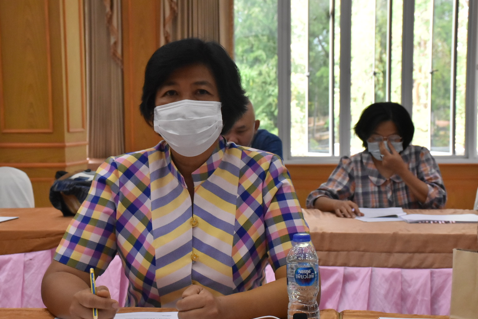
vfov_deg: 20.0
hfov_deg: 29.6
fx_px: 903
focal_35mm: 68
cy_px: 169
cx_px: 222
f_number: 7.1
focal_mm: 42
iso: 2500
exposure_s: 1/200
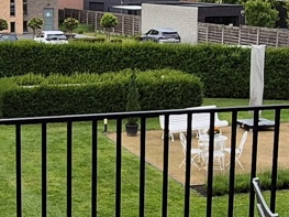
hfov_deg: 24.4
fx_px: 659
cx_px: 67
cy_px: 118
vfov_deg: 18.6
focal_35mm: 79
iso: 50
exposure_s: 1/1420
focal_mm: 2.2
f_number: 2.2
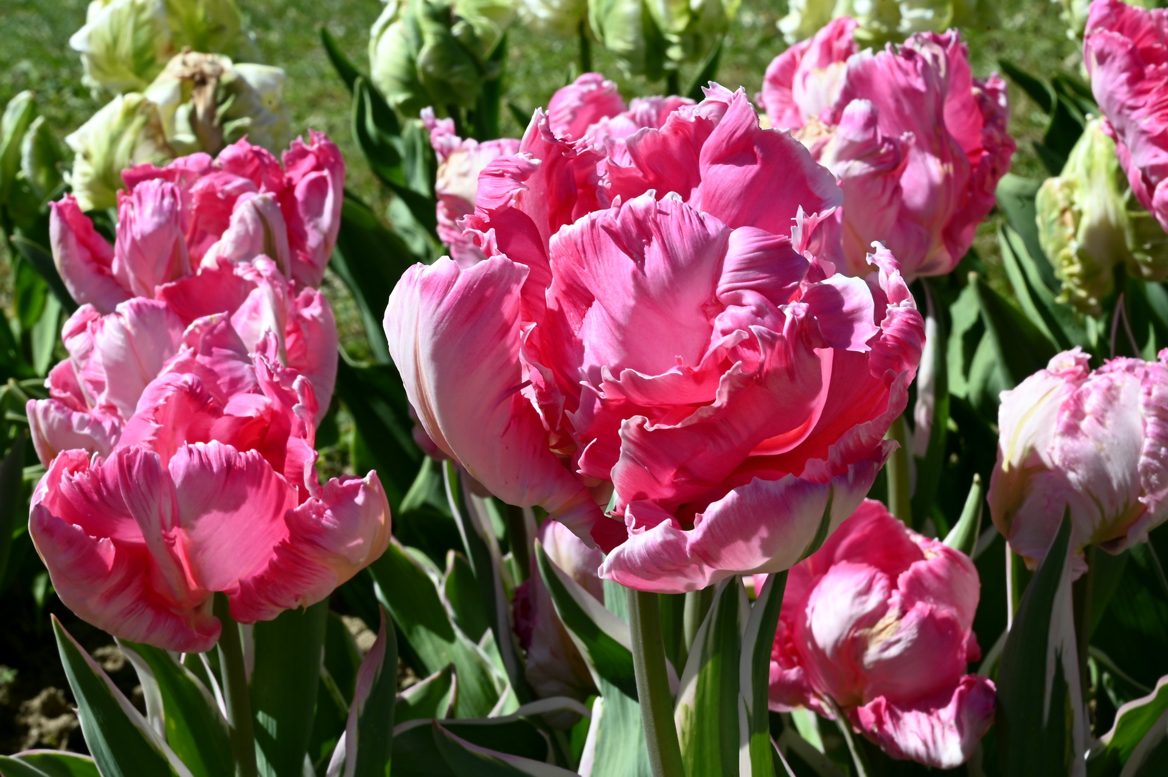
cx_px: 584
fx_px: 2010
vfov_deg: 21.9
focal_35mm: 62
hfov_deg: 32.4
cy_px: 388
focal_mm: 62
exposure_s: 1/60
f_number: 22
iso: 160
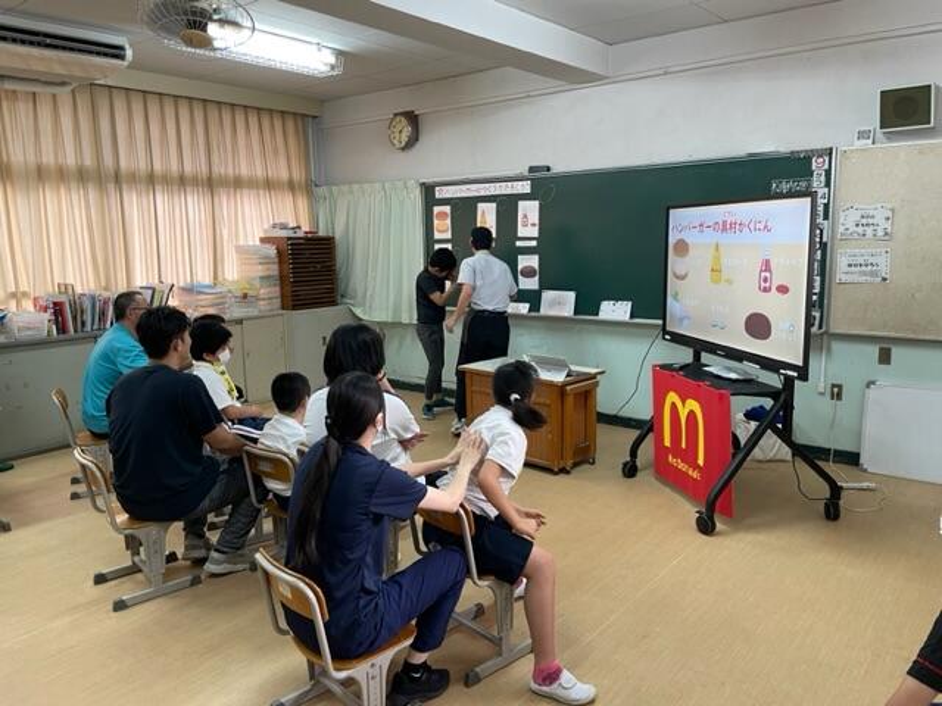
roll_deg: +1.4
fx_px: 708
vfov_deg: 53.1
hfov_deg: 67.3
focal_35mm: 26
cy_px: 353
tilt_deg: -8.7
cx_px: 471
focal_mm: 4.2
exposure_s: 1/60
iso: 100
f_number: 1.6
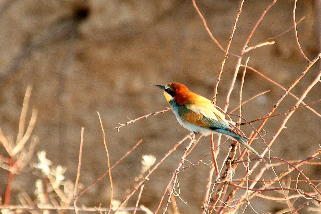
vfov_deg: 3.1
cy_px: 107
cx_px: 160
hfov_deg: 4.6
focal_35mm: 450
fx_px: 4012
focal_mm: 300
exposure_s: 1/500
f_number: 4
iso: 800
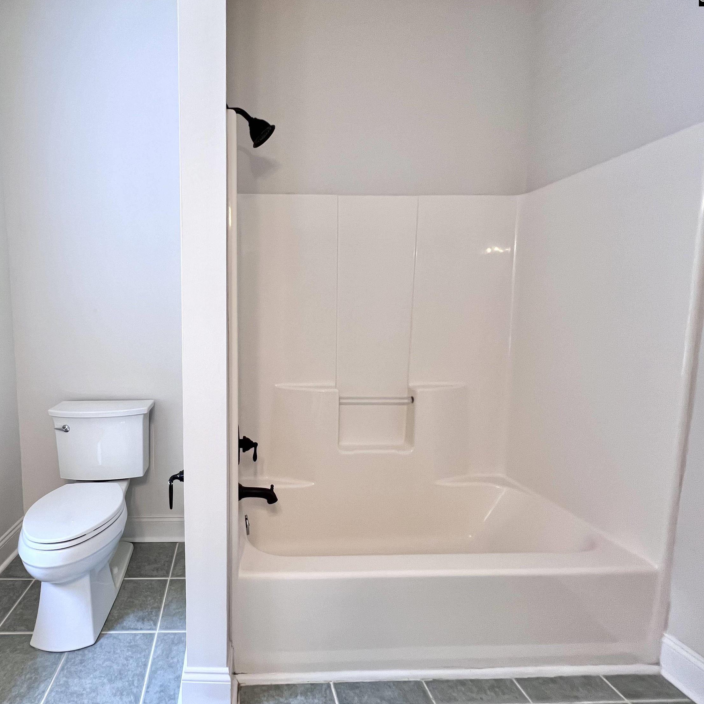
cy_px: 358
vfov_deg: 87.4
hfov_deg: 84.6
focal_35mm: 16
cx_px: 239
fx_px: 368
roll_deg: -0.6
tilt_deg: -8.4
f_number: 1.8
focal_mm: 1.57
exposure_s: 1/120
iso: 125
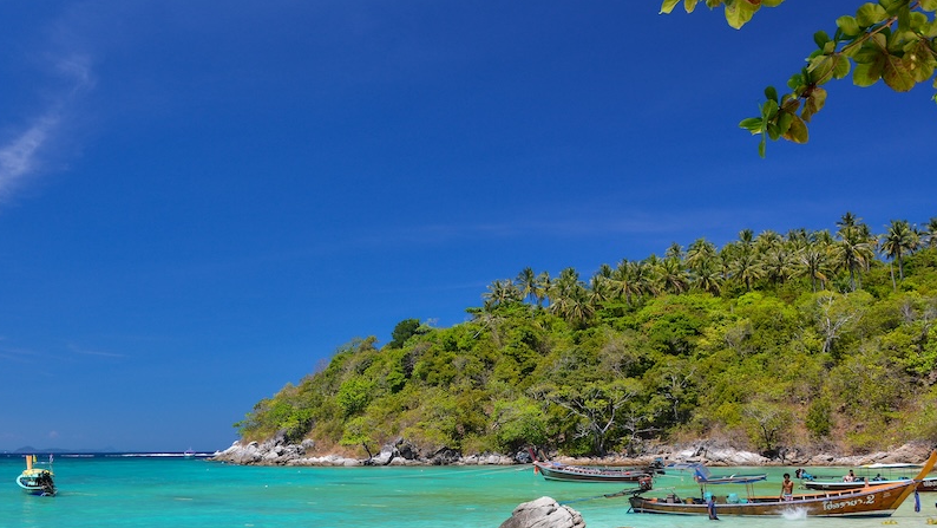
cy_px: 336
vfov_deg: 31.1
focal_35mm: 38
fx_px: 944
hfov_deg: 51.6
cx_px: 296
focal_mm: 24
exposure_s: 1/60
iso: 200
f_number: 11
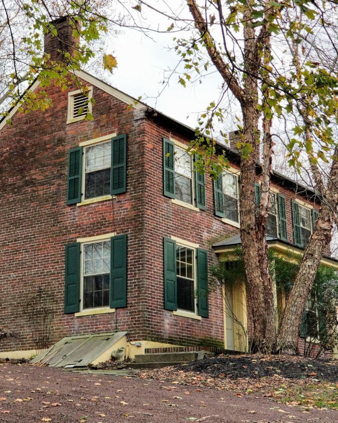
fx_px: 850
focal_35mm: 68
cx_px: 137
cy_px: 211
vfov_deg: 27.9
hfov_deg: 22.5
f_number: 2.4
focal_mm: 6
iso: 40
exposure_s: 1/30
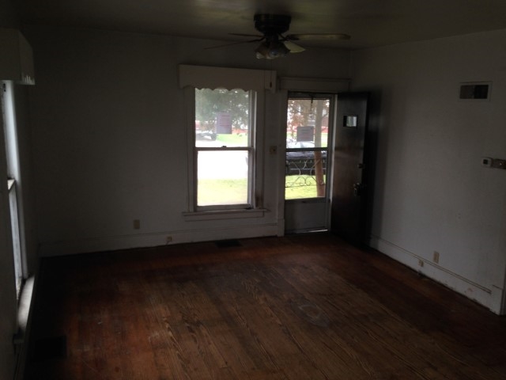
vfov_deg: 42.9
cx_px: 253
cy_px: 190
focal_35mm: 33
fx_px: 482
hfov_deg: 55.4
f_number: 2.4
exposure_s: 1/27
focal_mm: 4.12
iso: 50
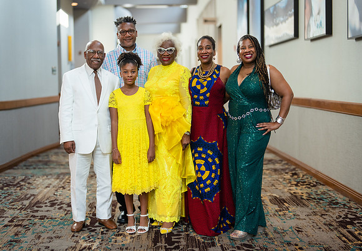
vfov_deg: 24.0
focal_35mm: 58
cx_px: 178
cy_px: 114
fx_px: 589
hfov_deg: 34.2
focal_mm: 50
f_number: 1.2
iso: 200
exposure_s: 1/320
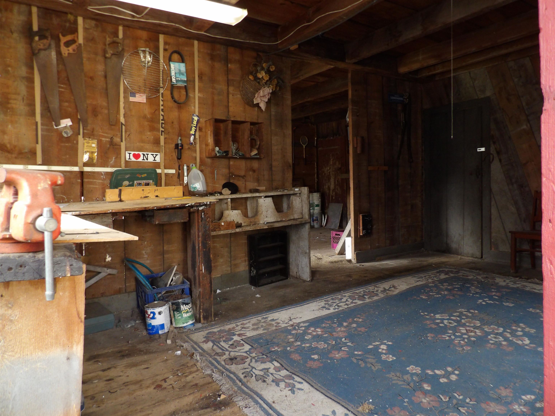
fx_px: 385
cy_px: 208
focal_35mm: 24
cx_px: 278
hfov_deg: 71.6
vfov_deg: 56.8
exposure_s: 1/33
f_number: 3.2
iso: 200
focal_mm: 4.3
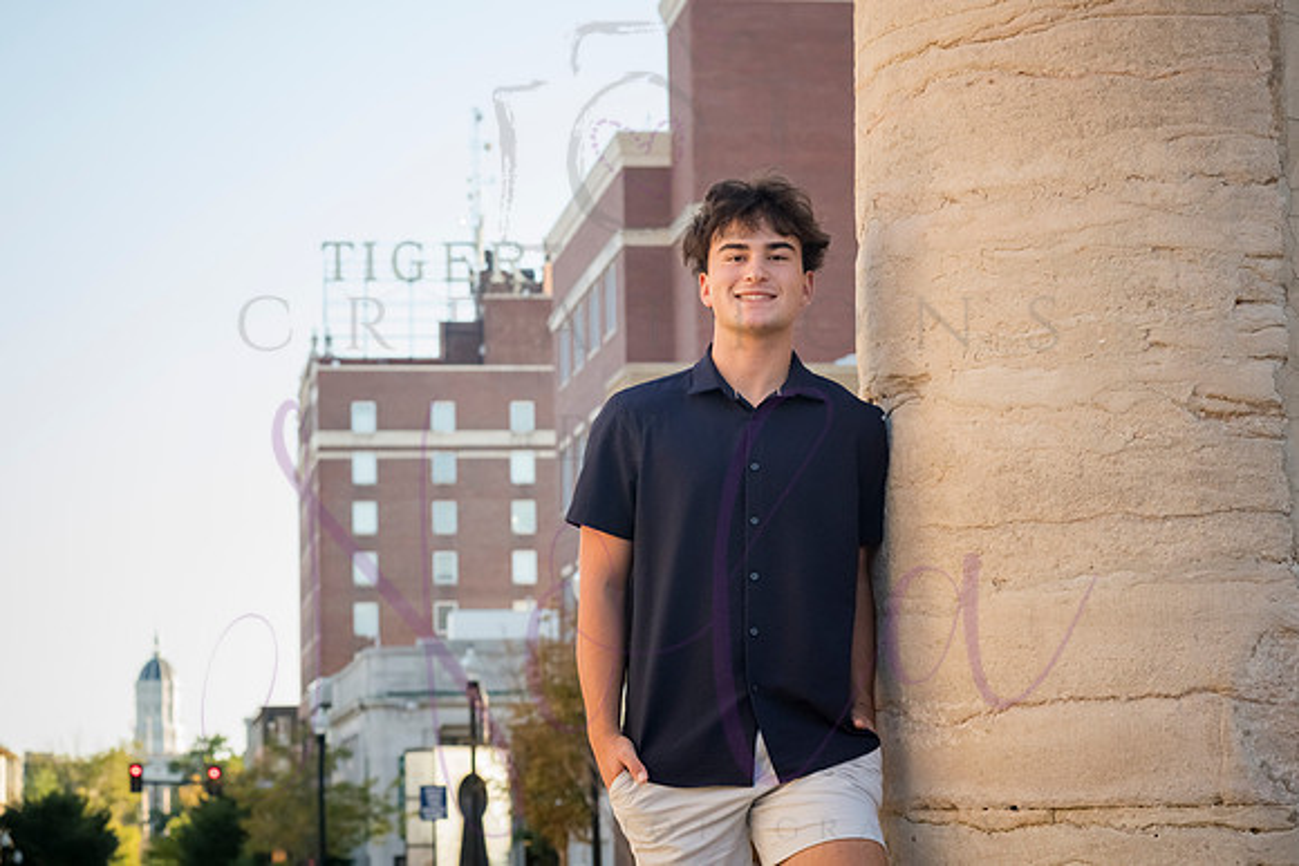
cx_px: 652
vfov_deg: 15.1
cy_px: 412
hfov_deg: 22.5
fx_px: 3261
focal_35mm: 90
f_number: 8
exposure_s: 1/500
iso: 1250
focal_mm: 86
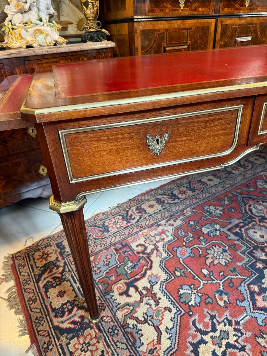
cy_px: 178
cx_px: 134
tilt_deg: -30.0
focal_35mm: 24
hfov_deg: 56.8
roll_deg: +3.4
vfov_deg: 71.6
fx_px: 247
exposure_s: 1/50
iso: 320
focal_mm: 6.76
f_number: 1.78
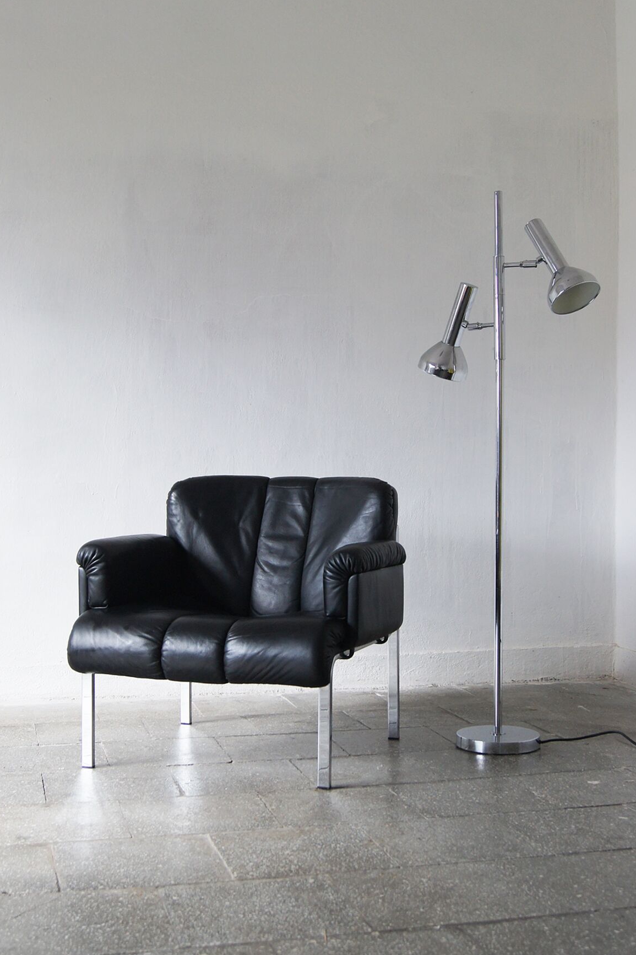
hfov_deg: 29.9
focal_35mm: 45
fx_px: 1193
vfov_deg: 43.6
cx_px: 319
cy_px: 468
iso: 400
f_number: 5.6
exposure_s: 1/30
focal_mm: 26
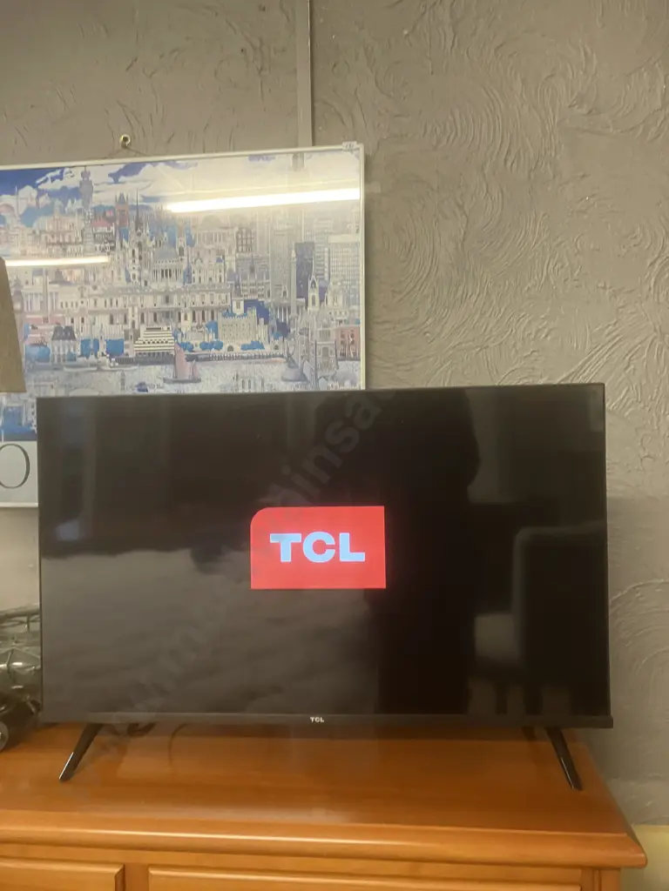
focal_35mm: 28
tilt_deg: +3.6
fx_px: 722
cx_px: 334
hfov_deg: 49.7
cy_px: 446
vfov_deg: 63.4
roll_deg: +1.5
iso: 250
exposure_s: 1/50
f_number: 1.8
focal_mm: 3.99
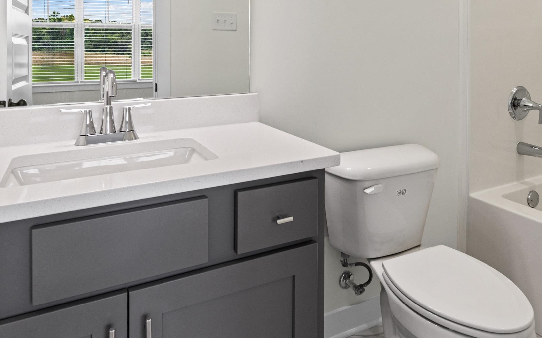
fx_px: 428
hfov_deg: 64.1
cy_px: 37
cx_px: 324
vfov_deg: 40.1
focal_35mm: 29
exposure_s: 1/20
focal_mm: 16
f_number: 9.5
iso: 800
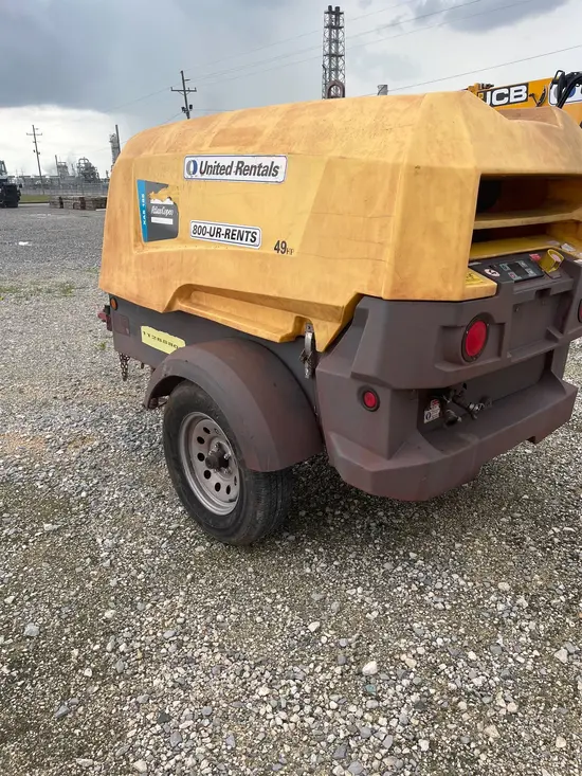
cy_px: 388
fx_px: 583
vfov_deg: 67.3
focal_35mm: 26
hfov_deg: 53.1
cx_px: 291
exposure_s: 1/1009
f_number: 1.6
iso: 50
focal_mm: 5.1
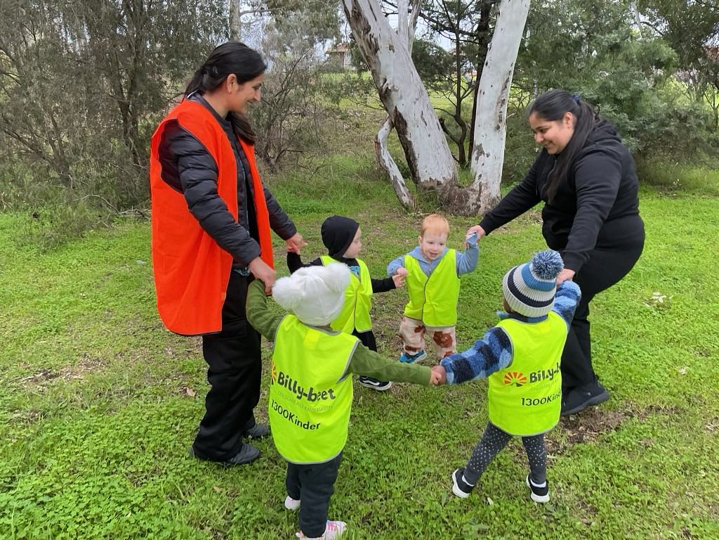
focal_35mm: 29
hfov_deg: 61.7
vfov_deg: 48.2
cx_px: 360
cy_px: 270
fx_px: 602
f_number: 1.8
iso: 32
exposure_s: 1/120
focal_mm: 3
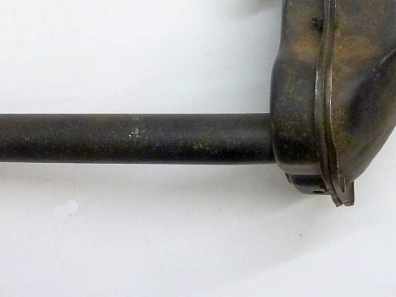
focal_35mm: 64
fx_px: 732
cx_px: 197
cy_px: 13
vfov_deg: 22.2
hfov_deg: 30.3
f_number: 3.5
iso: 400
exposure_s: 1/30
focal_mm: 5.3
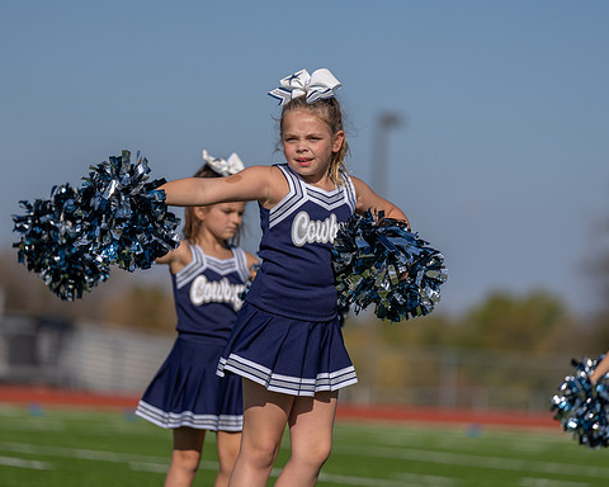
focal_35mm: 227
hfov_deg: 8.5
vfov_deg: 6.8
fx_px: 4091
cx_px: 320
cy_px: 243
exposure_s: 1/4000
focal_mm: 200
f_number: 2.8
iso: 100
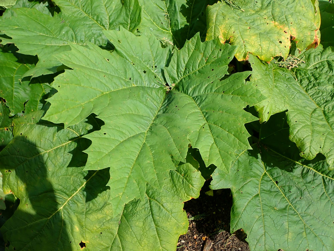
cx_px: 167
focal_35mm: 38
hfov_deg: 49.0
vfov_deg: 37.7
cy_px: 126
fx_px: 367
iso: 100
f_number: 3.5
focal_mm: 6.86
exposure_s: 1/640
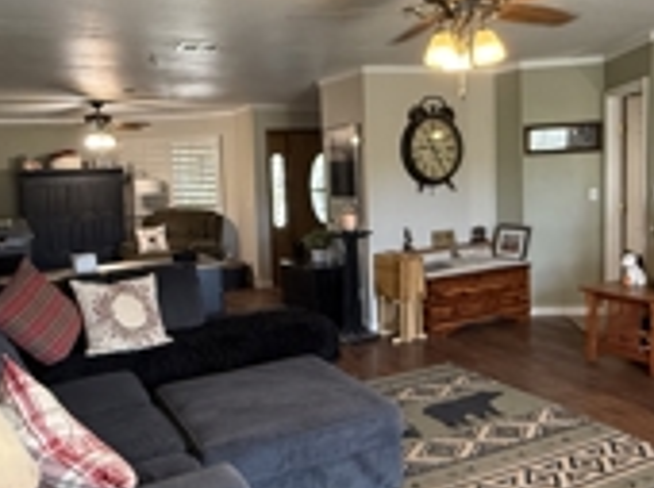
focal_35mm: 33
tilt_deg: -4.7
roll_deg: +2.2
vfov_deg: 42.8
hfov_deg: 55.4
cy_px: 231
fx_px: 623
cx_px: 323
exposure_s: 1/60
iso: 400
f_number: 2.2
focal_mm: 2.22
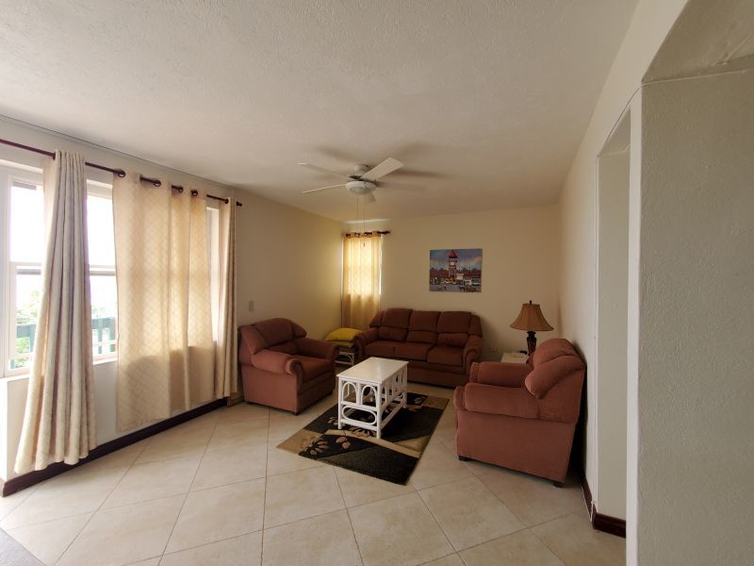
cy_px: 283
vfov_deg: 89.9
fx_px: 283
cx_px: 377
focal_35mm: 13
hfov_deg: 106.2
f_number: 2.2
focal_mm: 1.8
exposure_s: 1/59
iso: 80
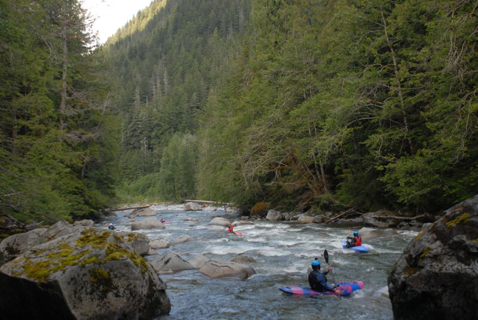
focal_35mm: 48
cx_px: 239
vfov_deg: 28.1
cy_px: 160
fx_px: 638
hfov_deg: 41.1
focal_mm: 32
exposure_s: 1/320
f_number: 4.2
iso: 320
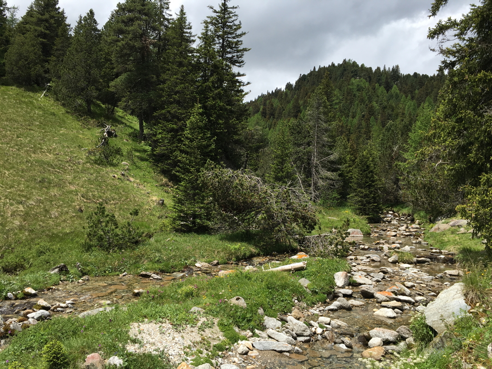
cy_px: 184
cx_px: 246
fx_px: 412
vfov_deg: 48.2
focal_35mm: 29
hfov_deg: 61.7
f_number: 2.2
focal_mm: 4.15
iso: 25
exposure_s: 1/1425
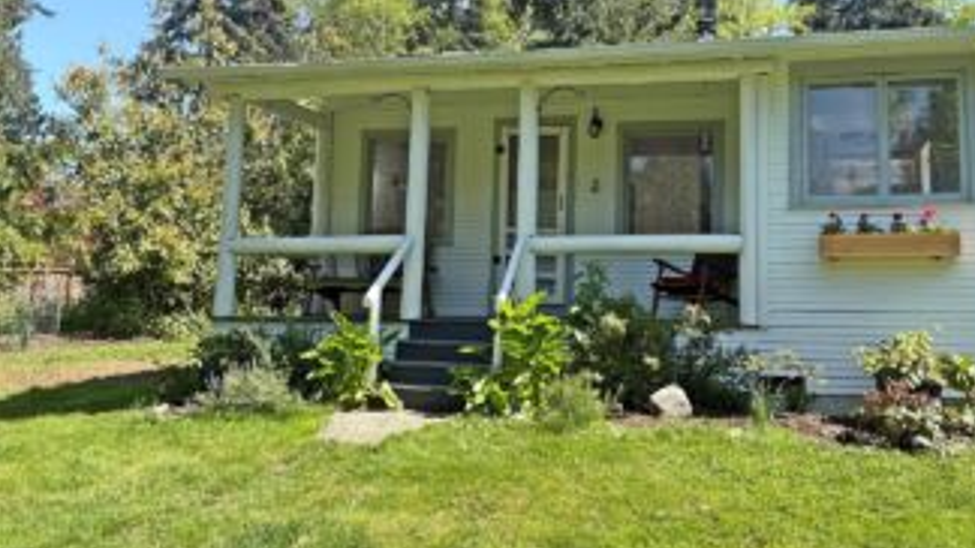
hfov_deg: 56.1
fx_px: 905
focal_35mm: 35
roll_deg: -0.7
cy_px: 205
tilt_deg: +7.7
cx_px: 599
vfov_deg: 33.5
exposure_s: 1/973
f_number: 1.6
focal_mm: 5.96
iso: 50
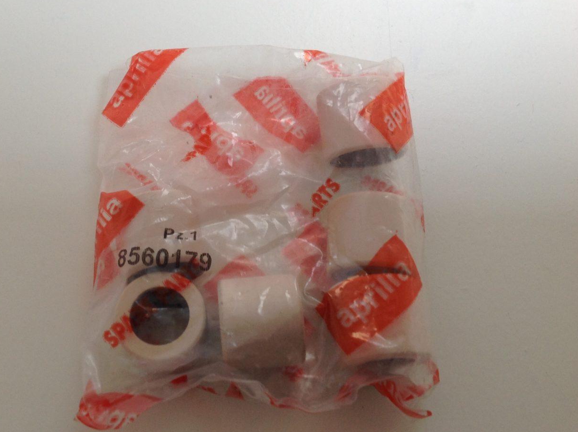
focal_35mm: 46
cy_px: 210
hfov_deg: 41.1
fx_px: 767
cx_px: 230
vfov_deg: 31.4
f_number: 2.4
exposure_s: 1/60
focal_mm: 4.28
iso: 50
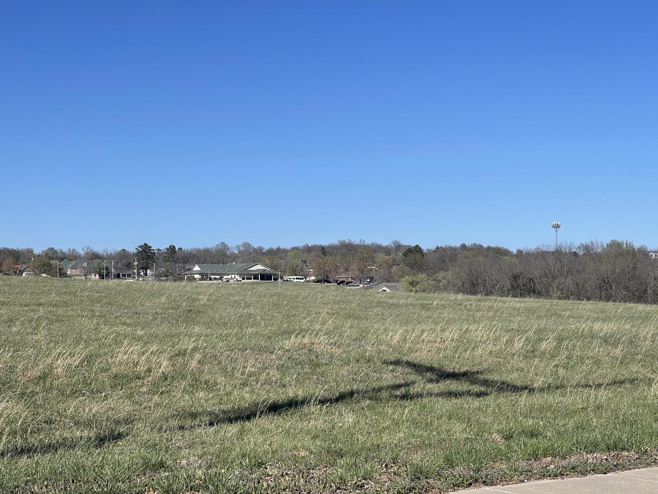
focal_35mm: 64
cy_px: 247
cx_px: 329
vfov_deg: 22.9
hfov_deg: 30.3
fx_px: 1217
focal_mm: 7.5
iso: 20
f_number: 2.2
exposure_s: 1/1597
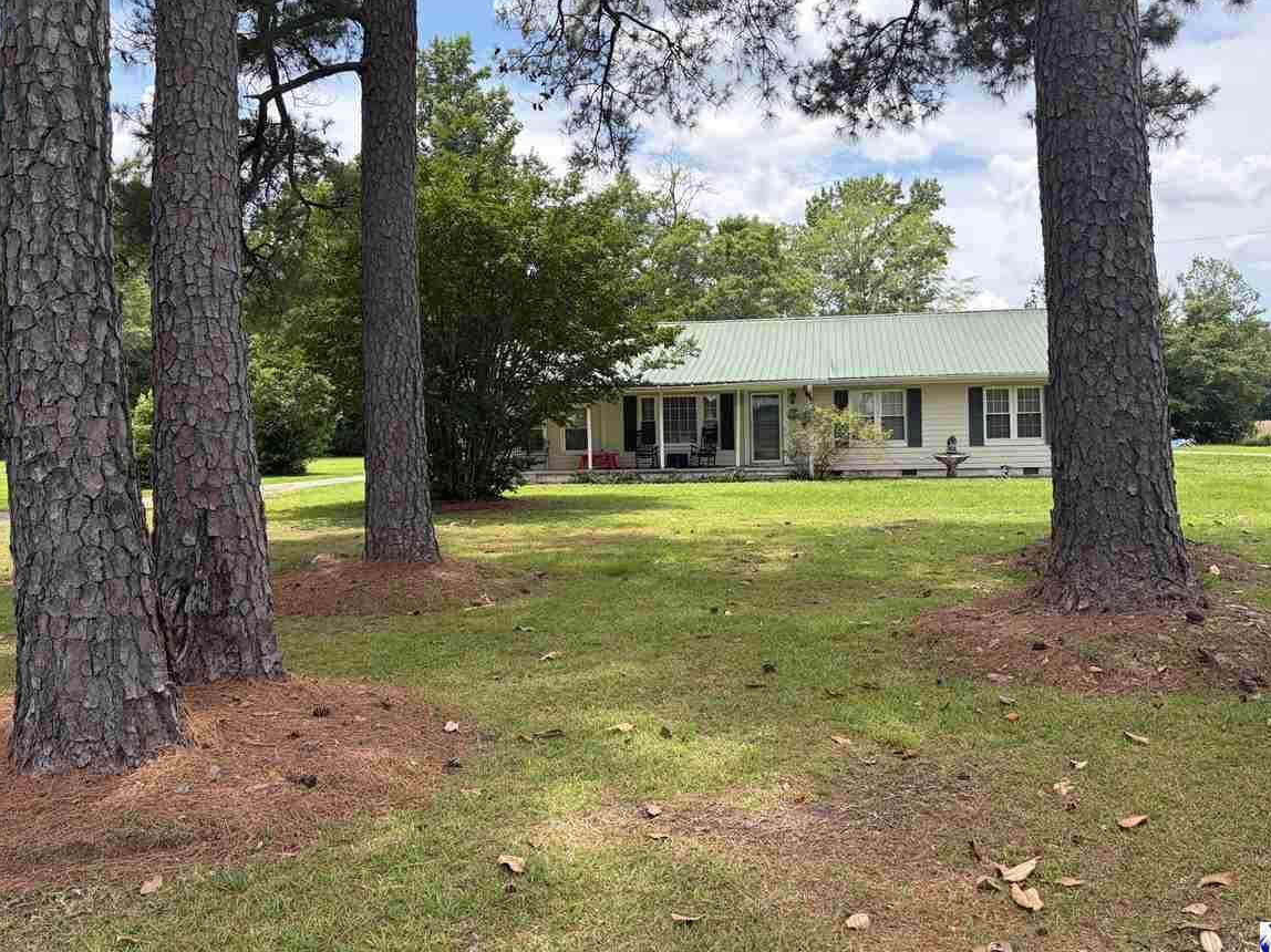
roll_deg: +1.4
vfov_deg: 48.2
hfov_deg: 61.6
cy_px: 438
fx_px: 1064
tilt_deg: +0.2
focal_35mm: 29
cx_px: 690
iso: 64
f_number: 1.6
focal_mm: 5.96
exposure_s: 1/1953
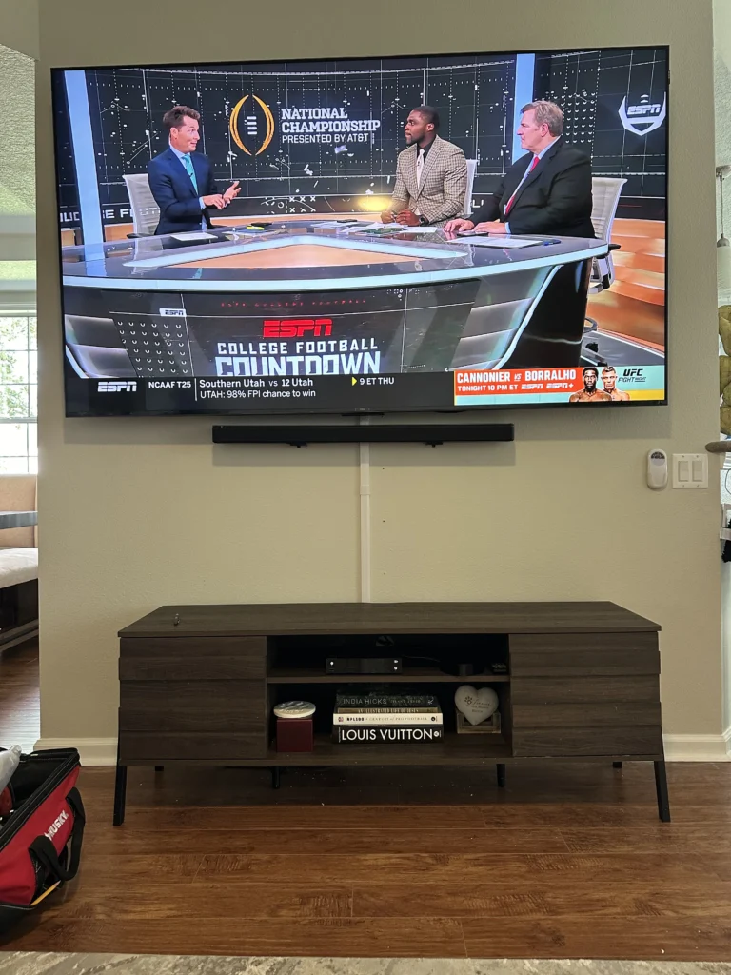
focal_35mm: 24
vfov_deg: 71.6
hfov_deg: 56.8
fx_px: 676
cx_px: 366
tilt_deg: +1.9
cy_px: 488
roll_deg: +1.2
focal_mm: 6.86
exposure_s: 1/60
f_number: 1.78
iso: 200
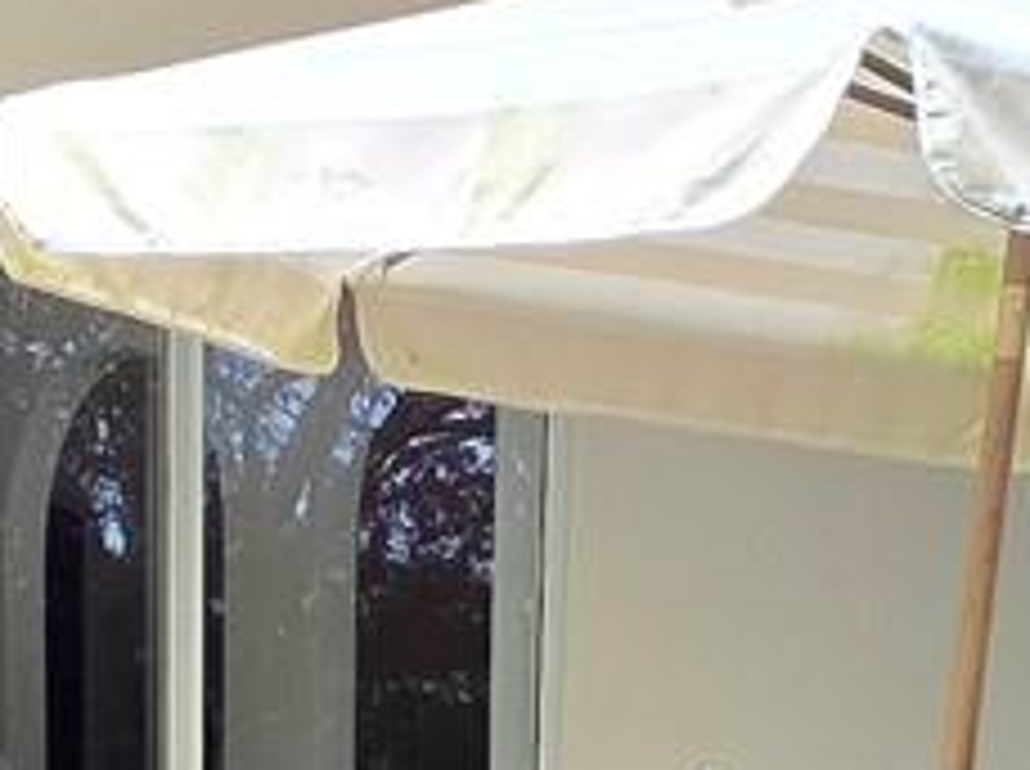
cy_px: 1427
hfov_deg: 21.6
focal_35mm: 91
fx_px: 2703
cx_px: 495
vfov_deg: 14.2
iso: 40
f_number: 1.9
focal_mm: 2.2
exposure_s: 1/625
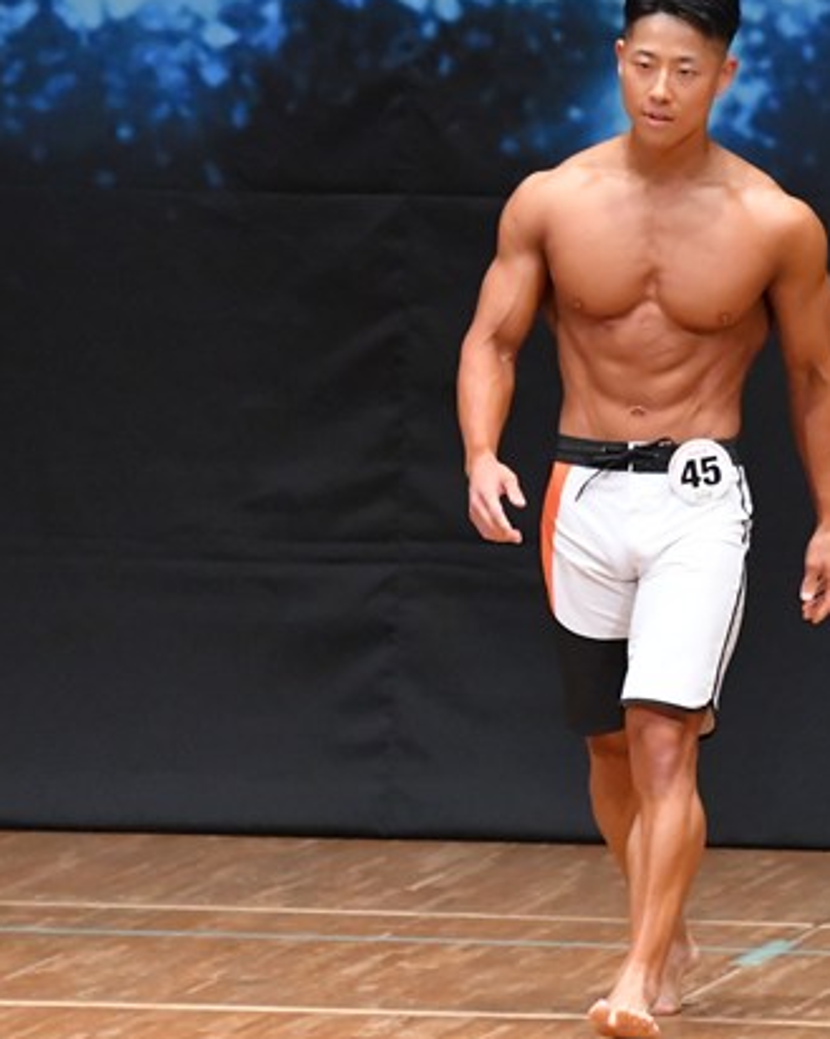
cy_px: 517
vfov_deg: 3.7
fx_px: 16292
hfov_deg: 2.9
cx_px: 569
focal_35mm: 530
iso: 8000
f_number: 5.6
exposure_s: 1/400
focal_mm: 200
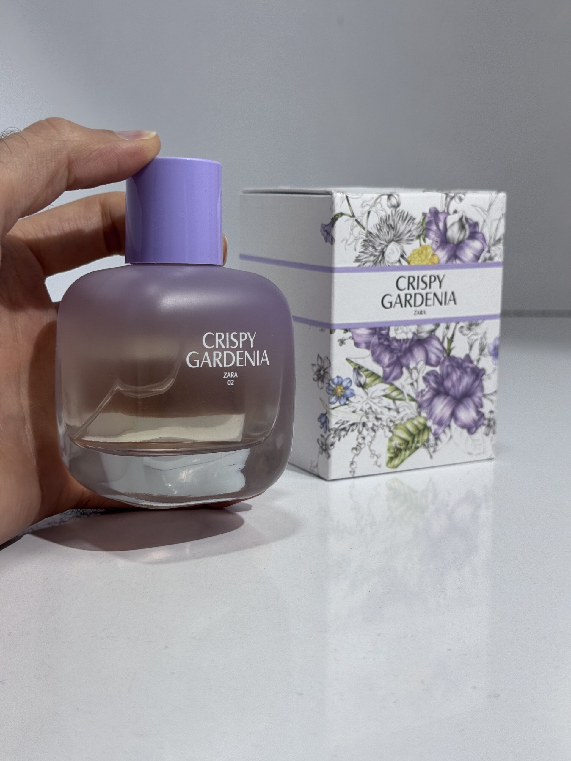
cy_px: 380
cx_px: 286
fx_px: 1056
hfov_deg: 30.3
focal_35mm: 48
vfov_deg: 39.7
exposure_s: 1/535
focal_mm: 6.76
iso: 64
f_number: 1.78
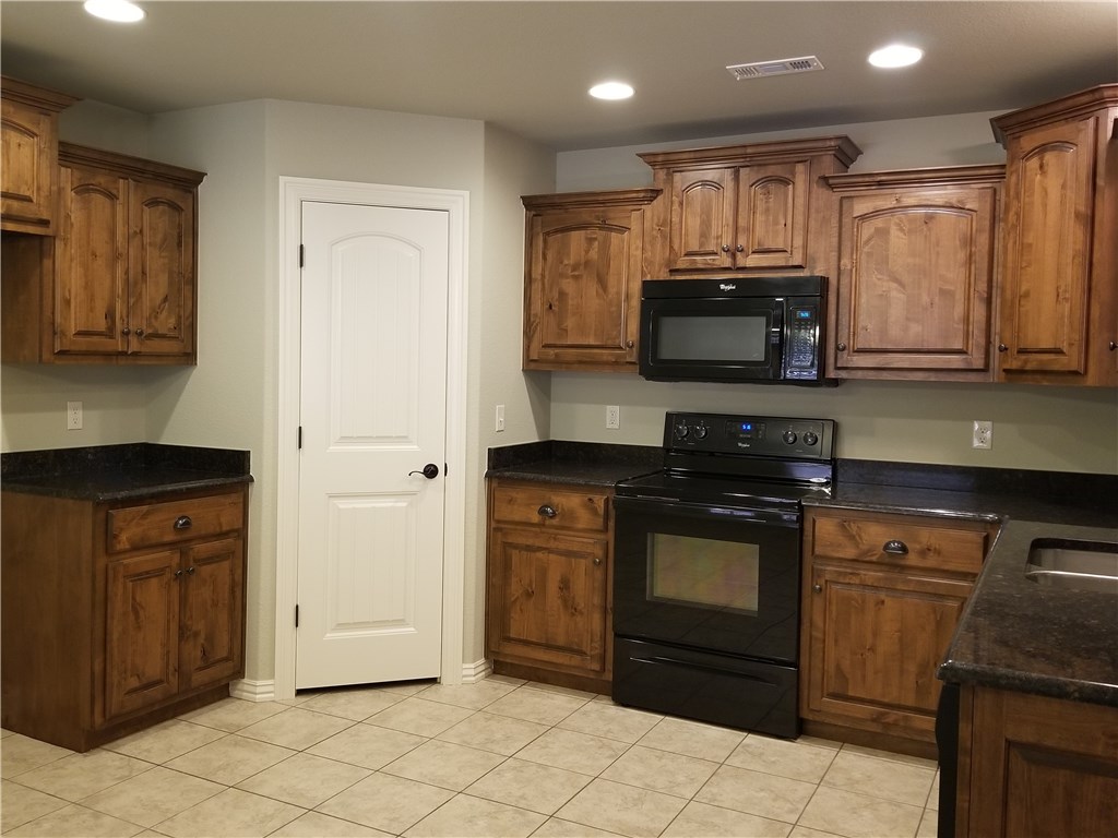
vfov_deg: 53.1
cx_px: 559
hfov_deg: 67.3
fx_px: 840
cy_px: 419
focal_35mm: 26
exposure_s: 1/30
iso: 160
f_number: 1.7
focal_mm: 4.25
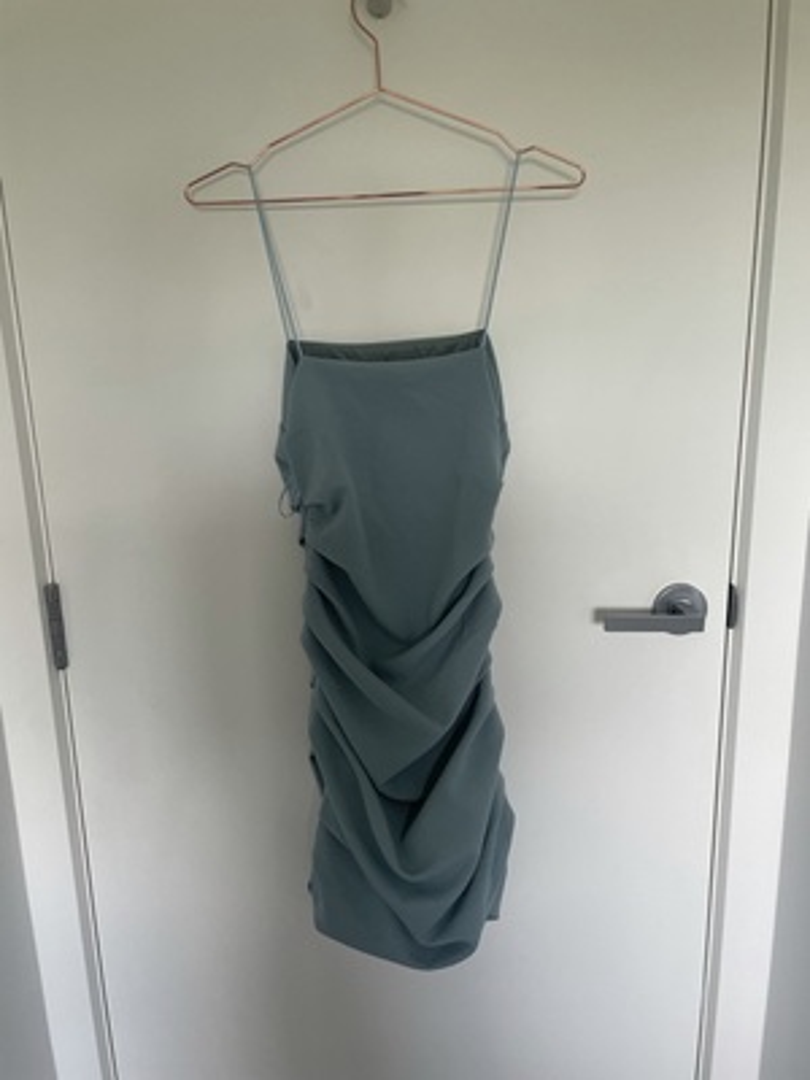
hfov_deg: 53.1
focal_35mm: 26
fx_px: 811
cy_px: 540
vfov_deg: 67.3
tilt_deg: -13.0
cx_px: 405
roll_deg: +2.1
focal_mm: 4.2
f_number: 1.6
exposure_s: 1/100
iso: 80
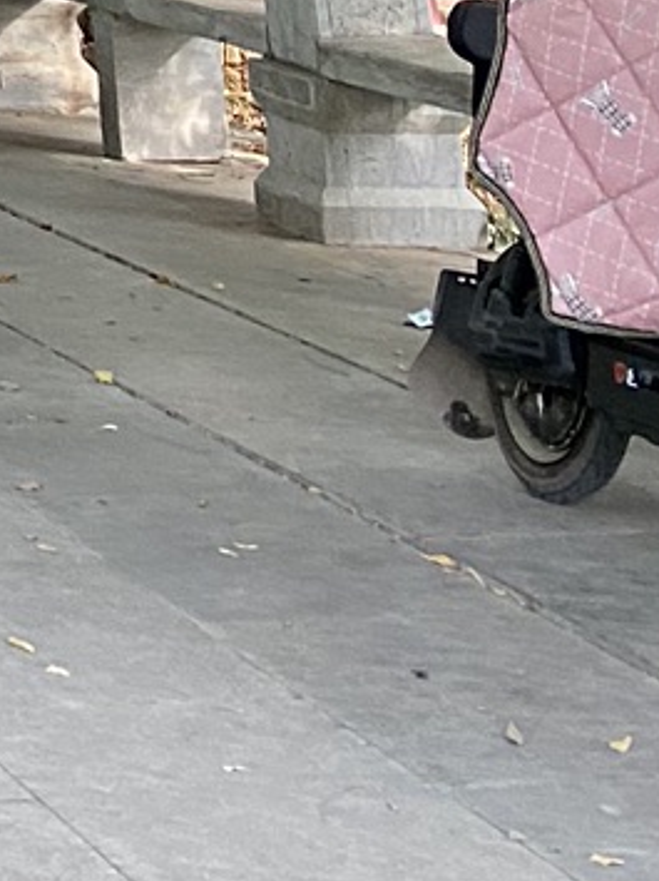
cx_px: -1069
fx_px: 3736
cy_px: -1443
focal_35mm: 147
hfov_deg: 8.9
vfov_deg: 10.8
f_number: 1.8
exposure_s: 1/77
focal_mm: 4.25
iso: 125
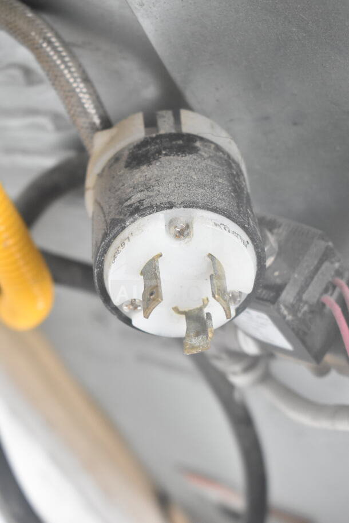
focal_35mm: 72
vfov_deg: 28.1
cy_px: 262
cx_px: 174
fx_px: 1046
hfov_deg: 18.9
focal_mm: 48
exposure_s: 1/80
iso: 2500
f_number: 5.3
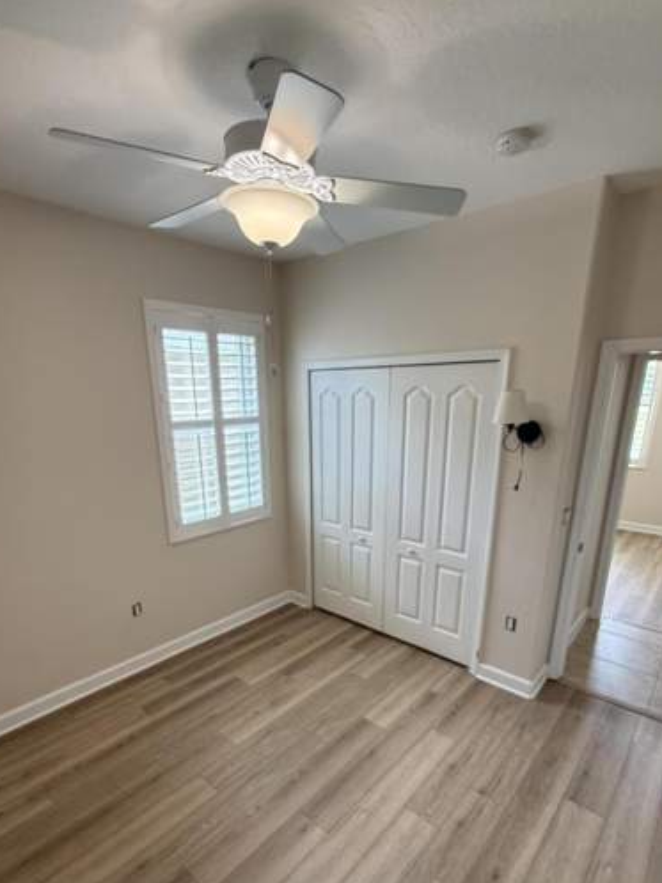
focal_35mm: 18
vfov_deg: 86.6
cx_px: 316
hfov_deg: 71.5
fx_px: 459
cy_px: 534
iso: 400
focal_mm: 2.22
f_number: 2.2
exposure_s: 1/120
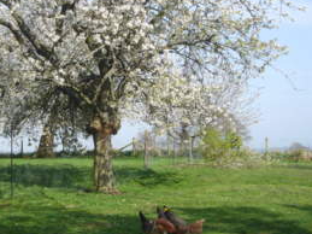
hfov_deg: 27.0
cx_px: 77
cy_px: 86
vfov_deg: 20.7
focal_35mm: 71
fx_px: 640
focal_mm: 7.5
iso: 80
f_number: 7.1
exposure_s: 1/160
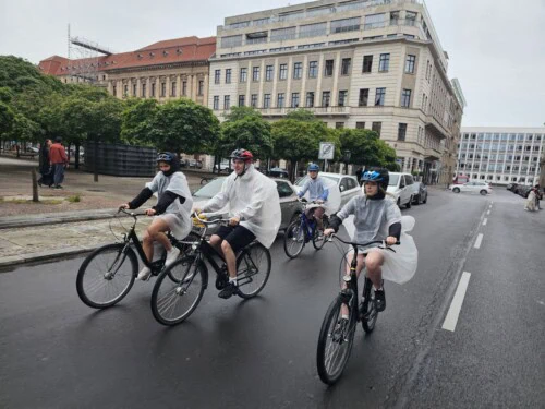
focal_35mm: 23
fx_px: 362
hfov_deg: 73.9
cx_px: 272
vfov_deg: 58.9
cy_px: 204
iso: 10
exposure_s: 1/134
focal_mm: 6.3
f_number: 1.7
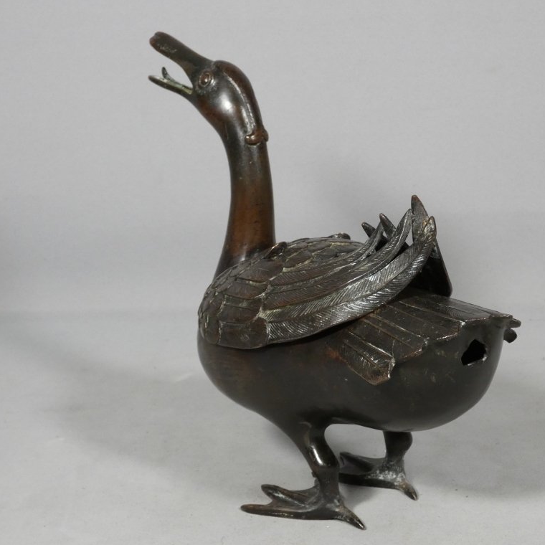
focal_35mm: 75
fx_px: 1336
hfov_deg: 23.0
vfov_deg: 23.1
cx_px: 308
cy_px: 271
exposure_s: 1/80
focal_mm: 11.3
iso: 400
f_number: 4.2
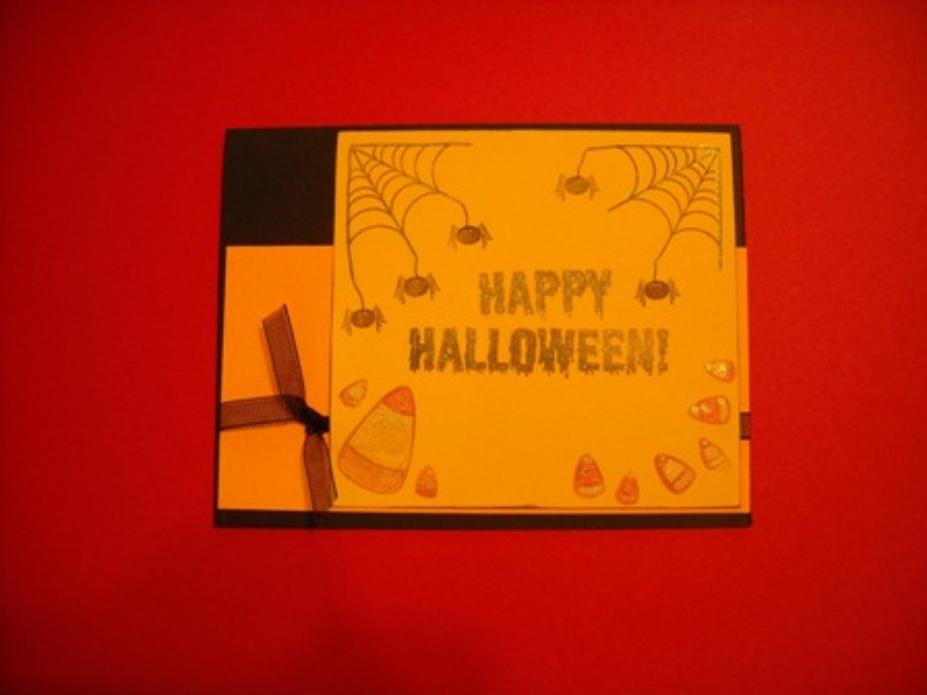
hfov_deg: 52.6
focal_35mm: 35
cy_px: 348
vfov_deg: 40.7
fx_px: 937
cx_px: 464
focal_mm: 5.7
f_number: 2.8
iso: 400
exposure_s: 1/42
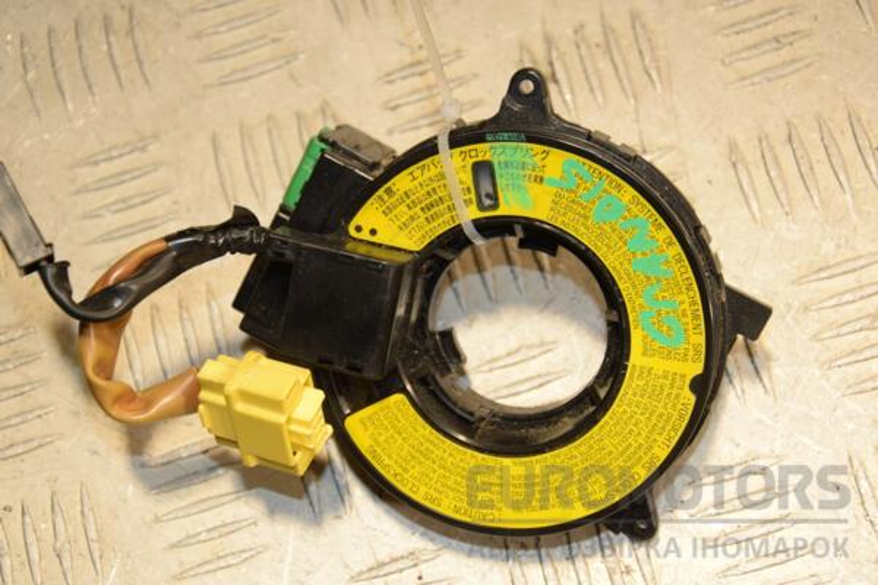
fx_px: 2122
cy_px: 292
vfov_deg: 15.7
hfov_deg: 23.4
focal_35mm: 87
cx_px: 439
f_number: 5.6
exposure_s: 1/200
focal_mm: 58
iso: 800
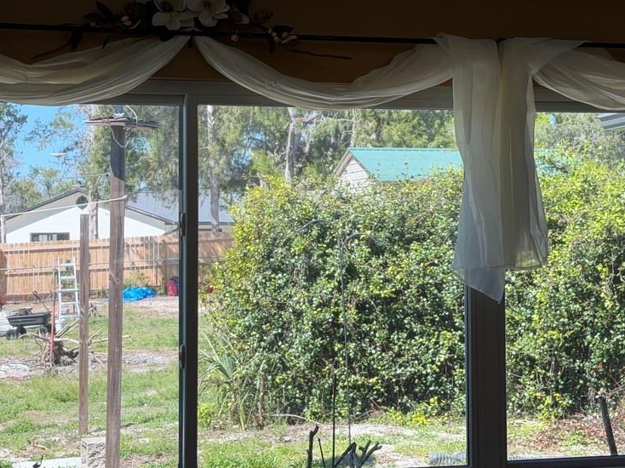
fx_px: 1209
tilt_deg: +1.7
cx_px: 322
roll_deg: +0.8
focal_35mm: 67
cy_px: 182
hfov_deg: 29.0
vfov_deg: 21.9
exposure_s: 1/437
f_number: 1.78
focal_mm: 6.76
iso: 64
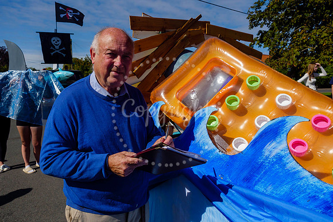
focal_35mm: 25
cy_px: 111
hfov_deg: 71.6
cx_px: 166
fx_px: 231
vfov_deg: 51.4
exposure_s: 1/5000
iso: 200
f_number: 3.5
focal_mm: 12
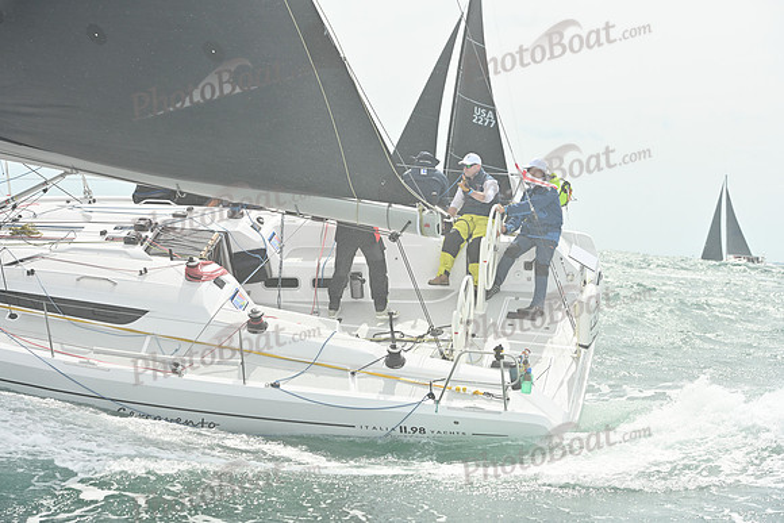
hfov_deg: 28.8
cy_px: 262
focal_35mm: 70
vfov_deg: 19.5
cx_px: 392
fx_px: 1525
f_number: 7.1
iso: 320
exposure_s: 1/1250
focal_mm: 70
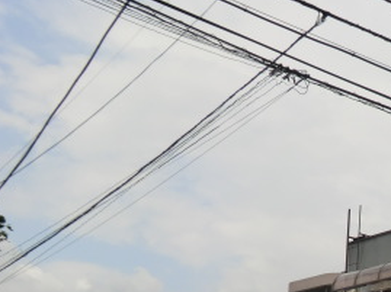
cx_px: 459
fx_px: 914
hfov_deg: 22.4
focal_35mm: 81
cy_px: 331
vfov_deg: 17.5
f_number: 8.4
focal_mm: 6.1
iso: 80
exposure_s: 1/320
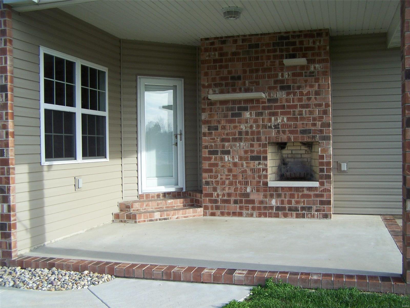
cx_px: 205
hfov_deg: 49.0
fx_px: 450
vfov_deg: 37.7
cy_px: 154
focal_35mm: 38
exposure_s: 1/500
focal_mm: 6.3
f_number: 2.8
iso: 80
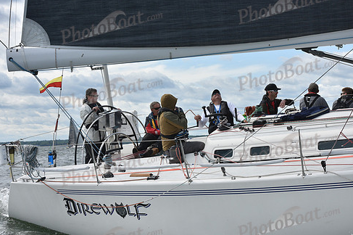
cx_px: 201
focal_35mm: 93
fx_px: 911
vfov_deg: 14.7
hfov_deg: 21.9
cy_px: 120
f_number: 8
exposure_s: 1/1000
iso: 320
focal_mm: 78
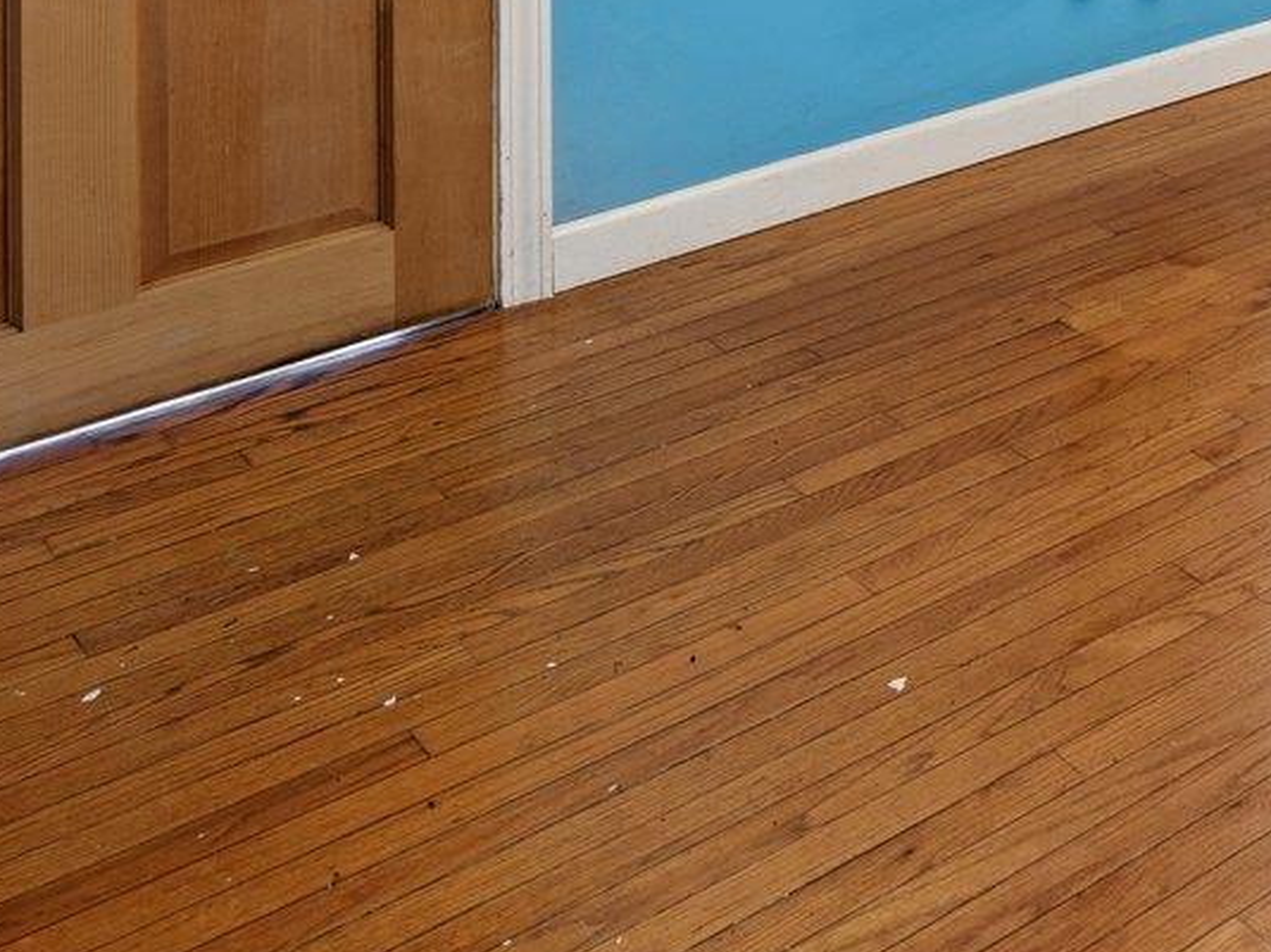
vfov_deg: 19.8
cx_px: 1849
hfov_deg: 25.5
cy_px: -653
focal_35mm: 59
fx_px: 2165
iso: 250
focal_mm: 16
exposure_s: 1.3
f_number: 9
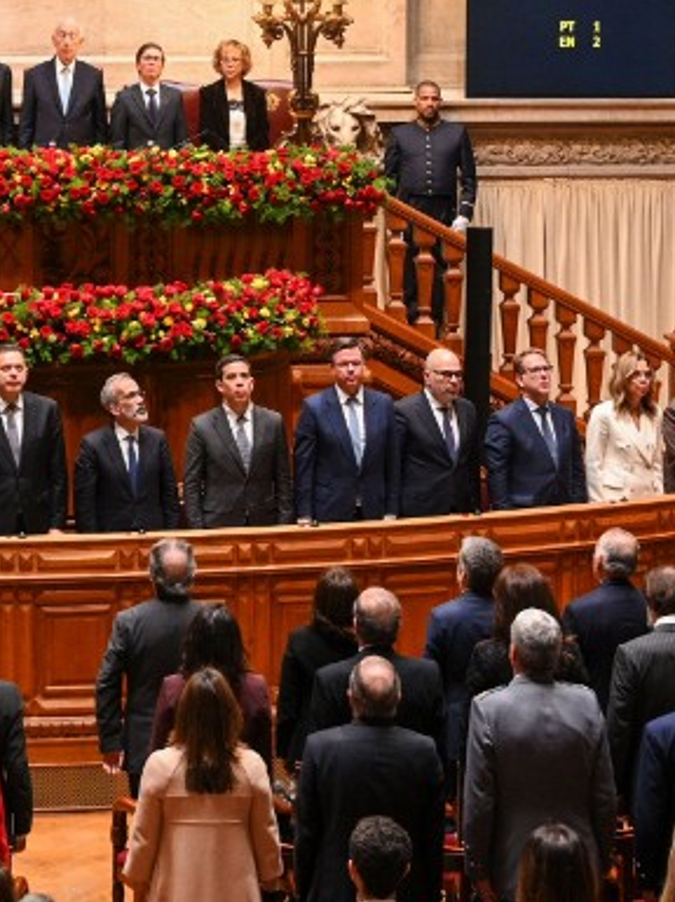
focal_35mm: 117
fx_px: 3047
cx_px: 94
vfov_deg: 16.8
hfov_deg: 12.6
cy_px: 251
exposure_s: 1/125
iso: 1800
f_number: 4
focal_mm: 39
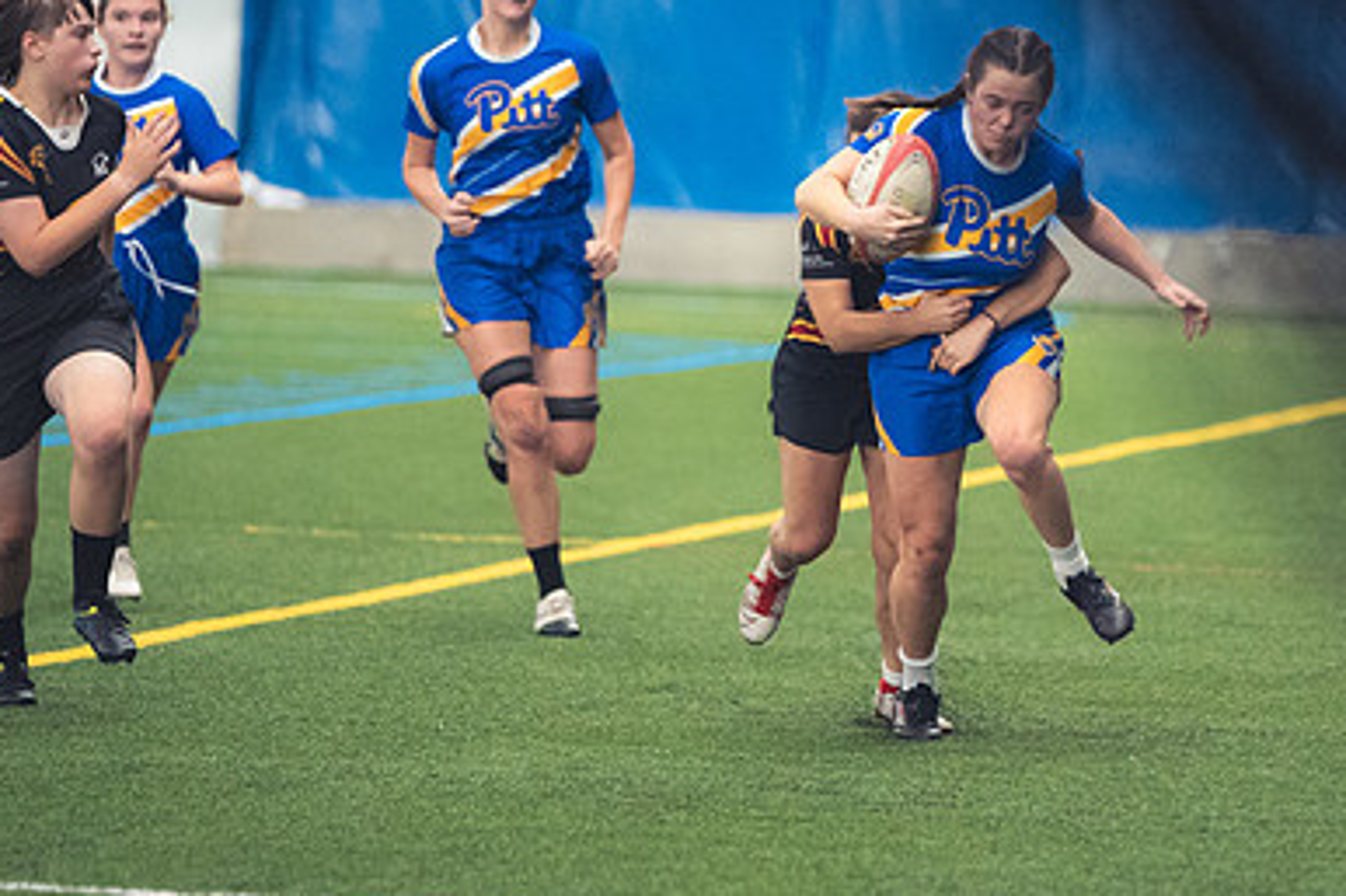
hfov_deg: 4.7
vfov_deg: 3.1
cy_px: 356
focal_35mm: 439
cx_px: 935
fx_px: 16406
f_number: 2.8
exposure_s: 1/320
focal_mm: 195
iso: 4500
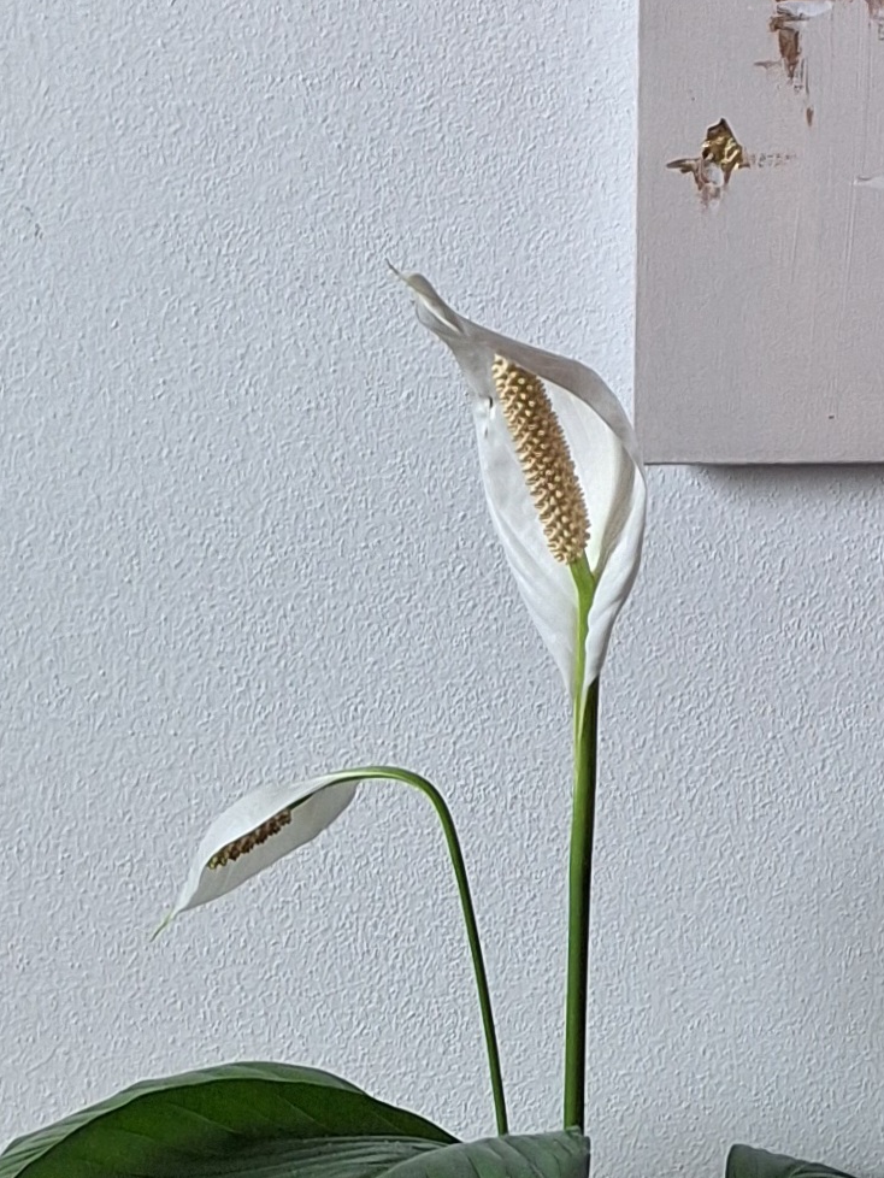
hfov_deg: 14.1
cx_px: 1531
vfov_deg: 19.3
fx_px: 3199
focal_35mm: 94
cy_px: -339
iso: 200
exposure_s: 1/50
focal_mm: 5.54
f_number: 1.8
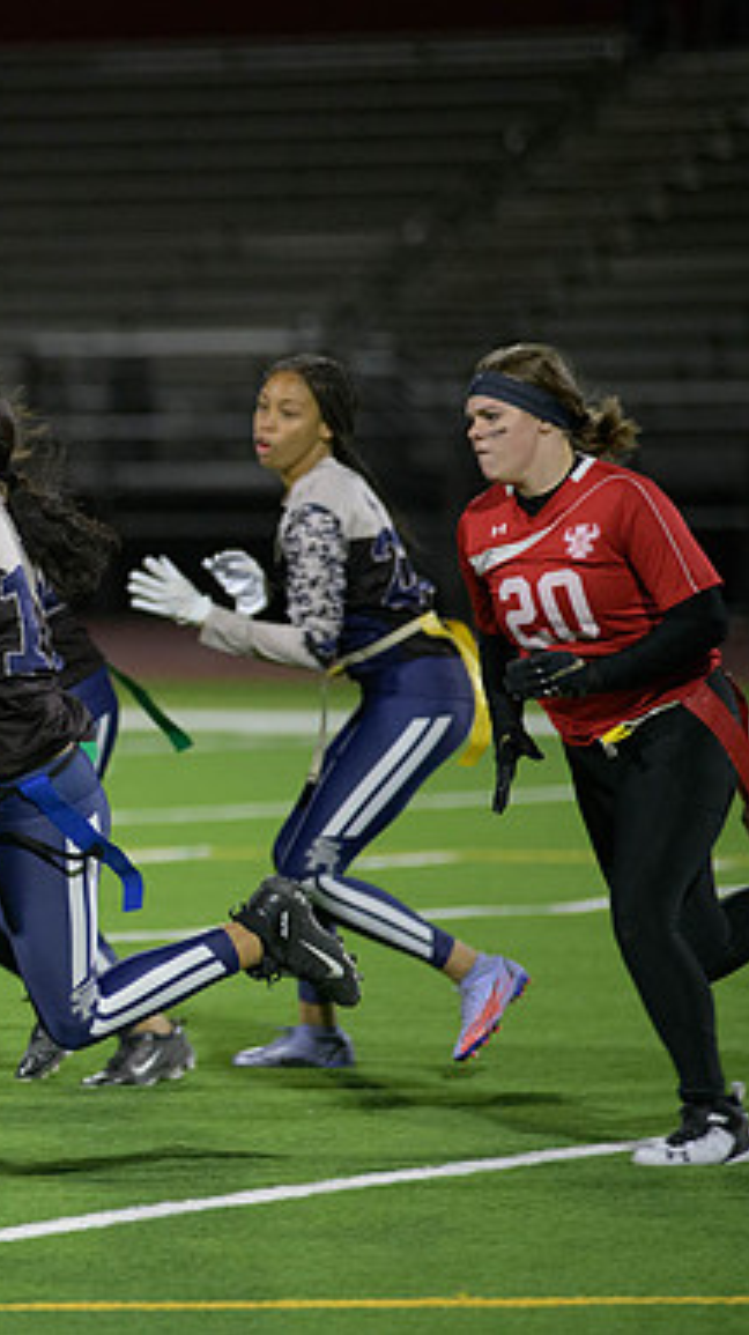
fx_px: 11179
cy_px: 668
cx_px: -239
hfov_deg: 3.8
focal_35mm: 316
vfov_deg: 6.8
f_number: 2.8
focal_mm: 200
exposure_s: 1/640
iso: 3200
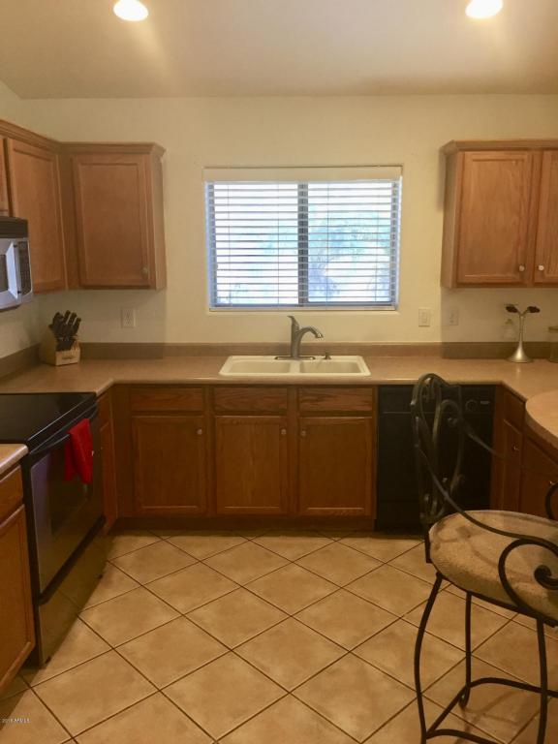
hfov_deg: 48.2
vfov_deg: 61.7
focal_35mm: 29
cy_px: 372
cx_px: 279
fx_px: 623
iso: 100
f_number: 2.2
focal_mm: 4.15
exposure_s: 1/30
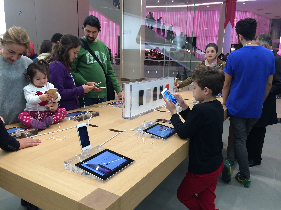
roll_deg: +0.2
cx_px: 140
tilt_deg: -14.4
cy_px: 105
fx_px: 235
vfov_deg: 48.2
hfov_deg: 61.7
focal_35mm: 29
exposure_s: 1/30
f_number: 2.2
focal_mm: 4.15
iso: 50
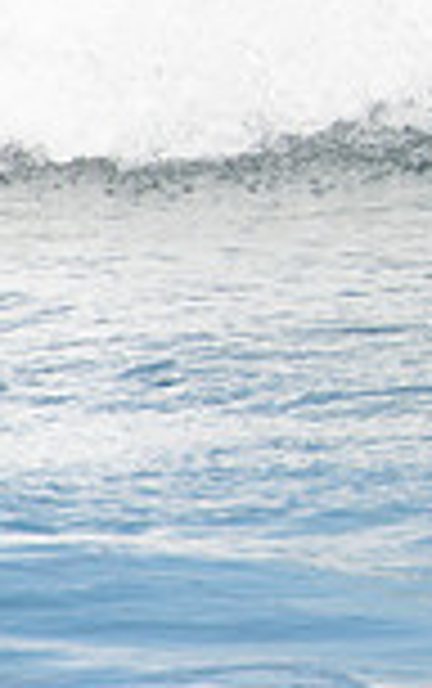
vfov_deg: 0.9
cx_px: 1184
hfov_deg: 0.6
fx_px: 43505
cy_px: -20
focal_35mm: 2316
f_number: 5.6
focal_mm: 400
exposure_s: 1/1250
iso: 280
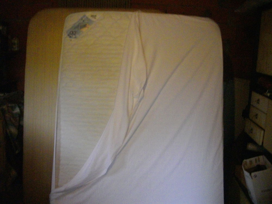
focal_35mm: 37
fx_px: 291
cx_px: 136
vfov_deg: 38.7
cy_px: 102
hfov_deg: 50.1
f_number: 2.8
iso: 800
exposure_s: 1/40
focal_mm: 6.2
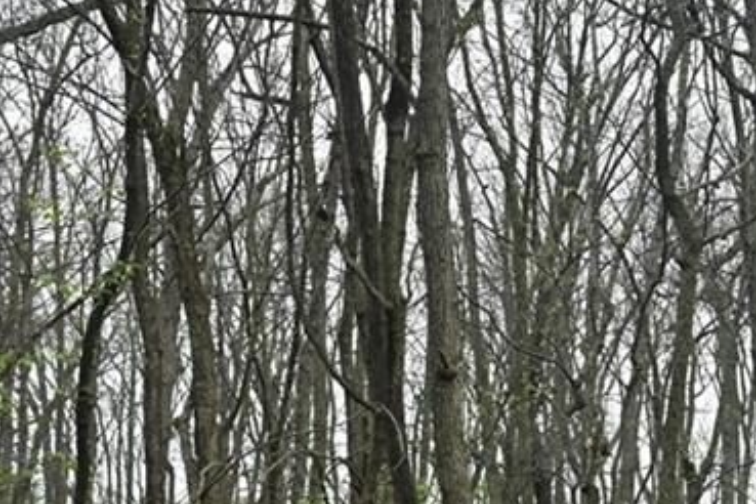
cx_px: 555
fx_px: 2037
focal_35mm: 97
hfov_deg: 20.9
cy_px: 559
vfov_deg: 13.8
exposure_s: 1/250
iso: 320
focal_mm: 35
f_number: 4
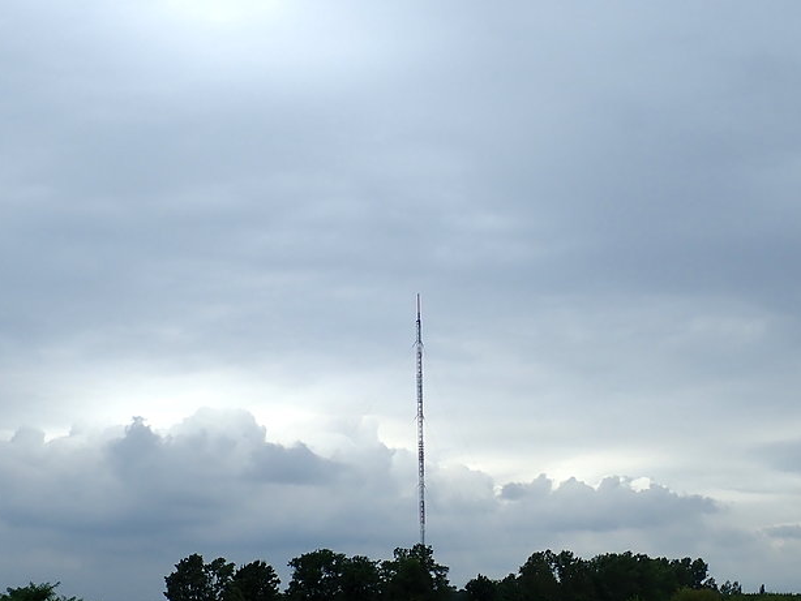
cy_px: 397
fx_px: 1458
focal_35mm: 63
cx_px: 390
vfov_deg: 23.2
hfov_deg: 30.7
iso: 100
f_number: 4
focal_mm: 7.86
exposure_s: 1/640
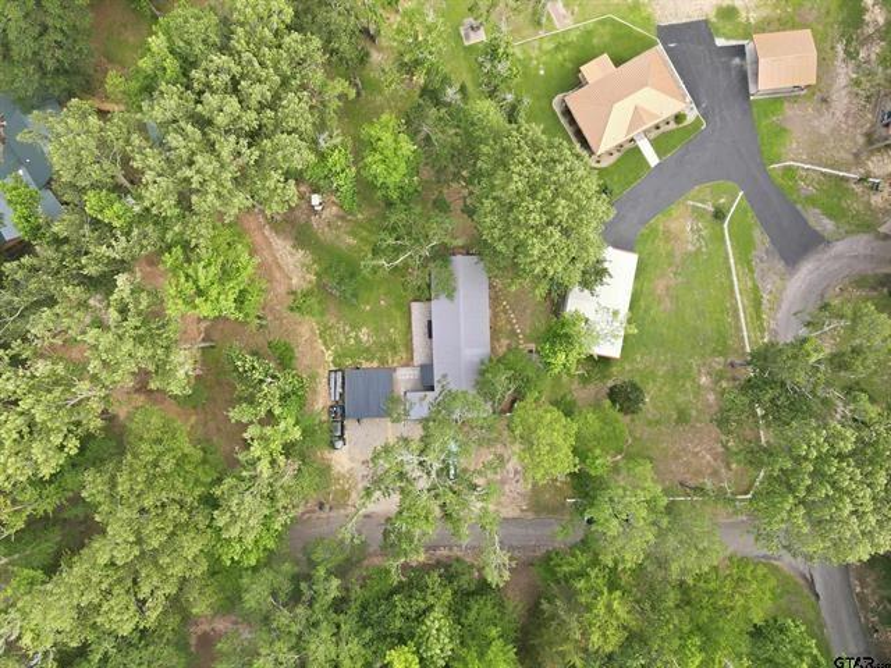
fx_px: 618
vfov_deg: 56.8
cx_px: 446
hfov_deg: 71.6
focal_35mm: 24
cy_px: 334
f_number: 2.8
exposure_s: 1/80
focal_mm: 4.5
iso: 100
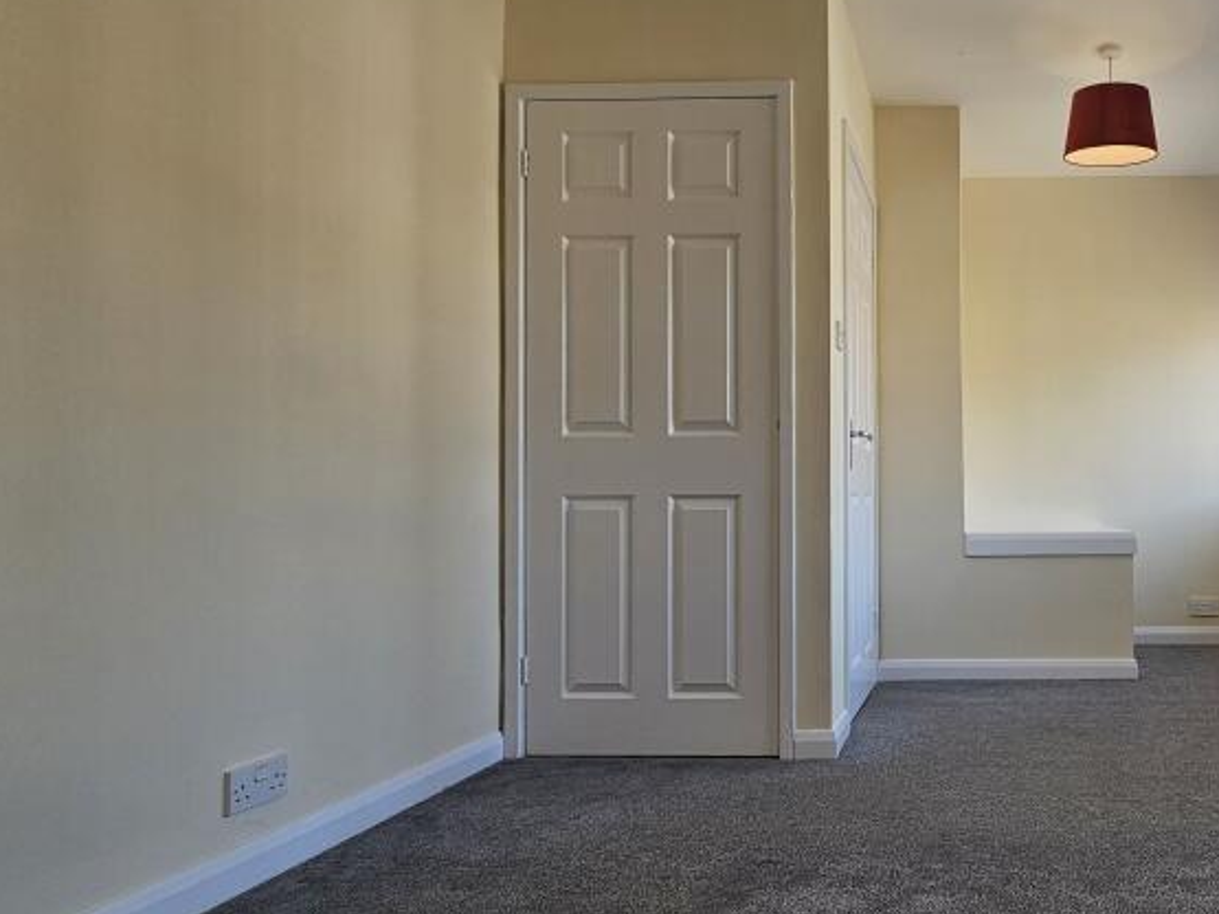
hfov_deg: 65.3
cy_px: 497
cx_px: 973
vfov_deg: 56.7
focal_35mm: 24
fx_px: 845
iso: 50
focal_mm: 2.2
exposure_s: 1/100
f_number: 2.2
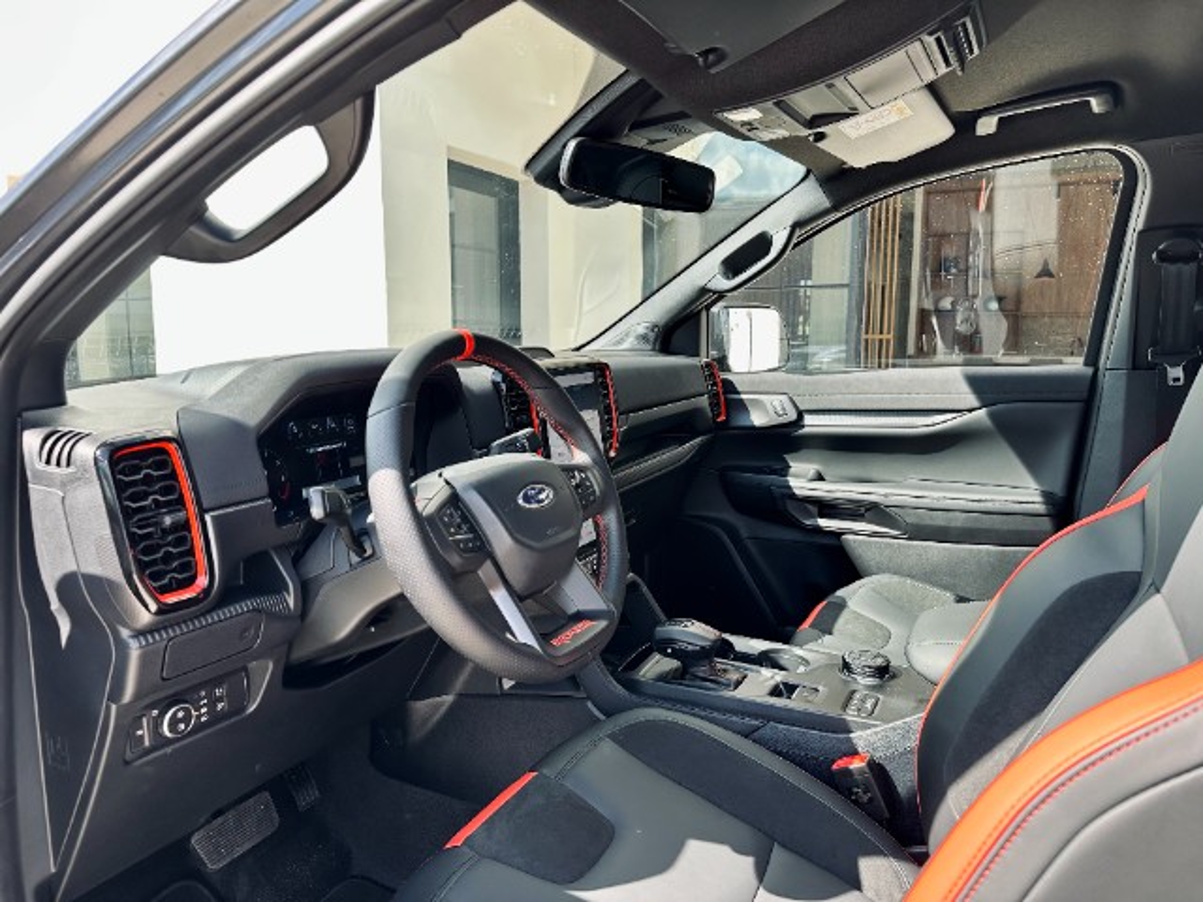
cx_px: 602
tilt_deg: -7.4
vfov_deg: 56.8
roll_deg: -0.5
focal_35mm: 24
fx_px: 834
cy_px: 451
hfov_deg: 71.6
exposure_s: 1/496
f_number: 1.78
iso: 80
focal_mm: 6.86
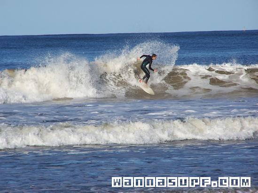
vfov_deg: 3.9
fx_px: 2833
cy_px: 96
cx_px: 129
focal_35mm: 380
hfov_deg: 5.2
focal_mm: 63
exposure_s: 1/1000
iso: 80
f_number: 5
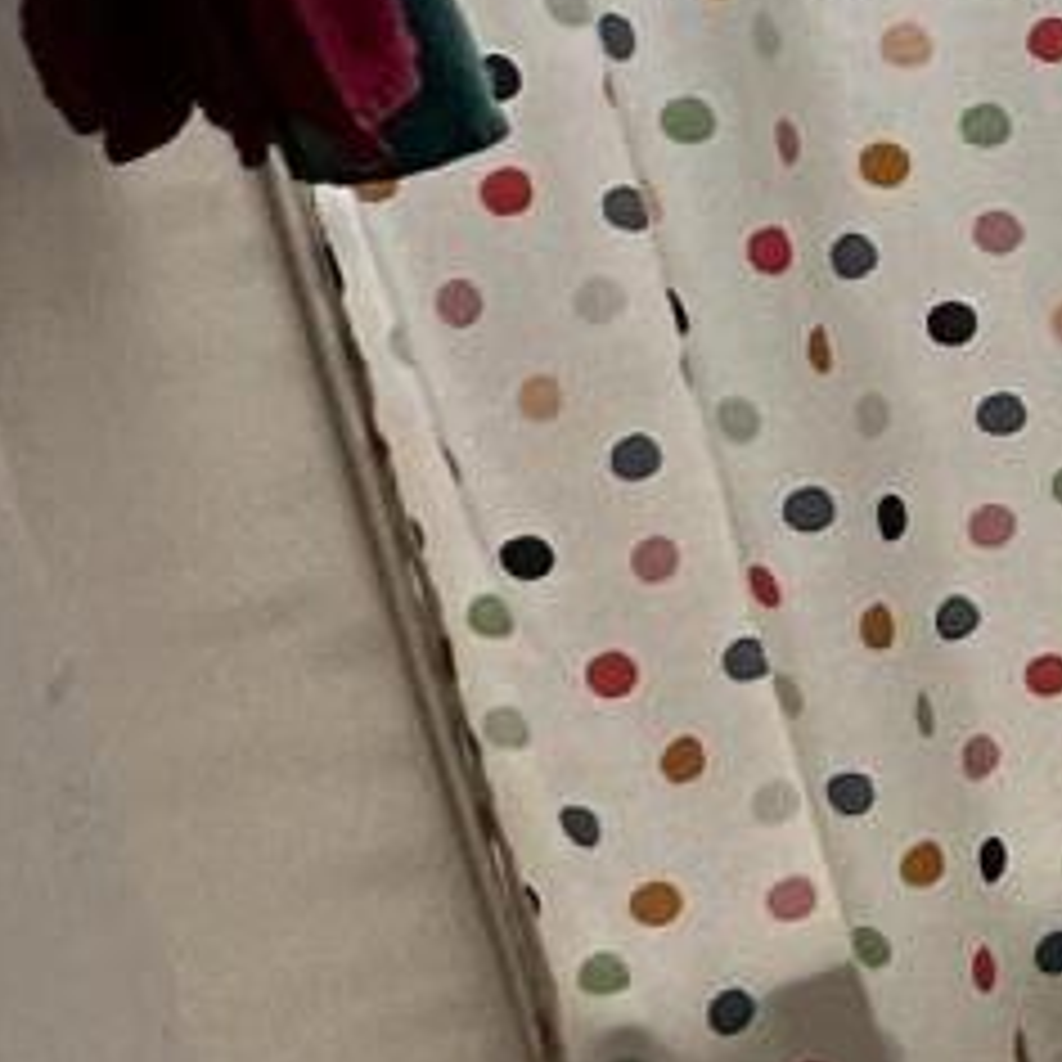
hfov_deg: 11.0
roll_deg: +1.1
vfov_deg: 16.3
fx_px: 3645
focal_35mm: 105
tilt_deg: -16.9
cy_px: 72
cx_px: 3177
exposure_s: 1/99
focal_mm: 2.22
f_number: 2.2
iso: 64
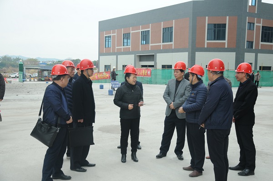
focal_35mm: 45
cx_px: 136
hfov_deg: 43.7
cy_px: 90
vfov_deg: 29.8
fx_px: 341
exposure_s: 1/125
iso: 250
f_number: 5.6
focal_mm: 30
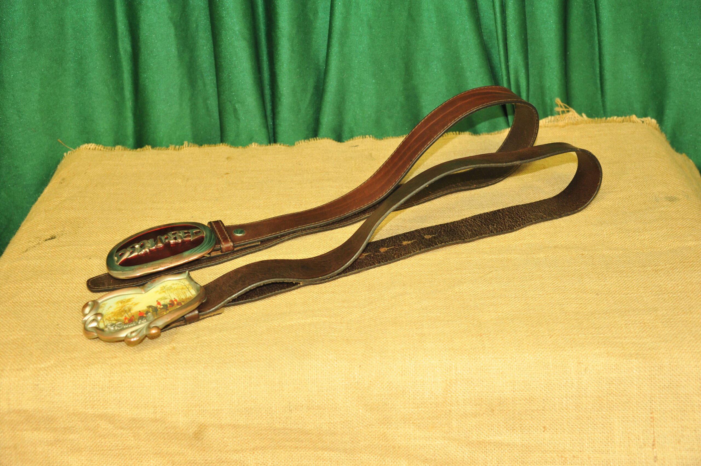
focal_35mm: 46
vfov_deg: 29.2
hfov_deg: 42.8
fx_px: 895
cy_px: 233
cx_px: 350
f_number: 5
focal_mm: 46
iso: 1250
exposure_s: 1/60
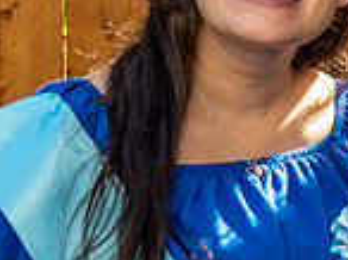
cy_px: 116
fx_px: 2379
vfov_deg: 6.3
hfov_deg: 8.2
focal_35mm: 237
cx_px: 460
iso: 125
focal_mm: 62
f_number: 4
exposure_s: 1/320
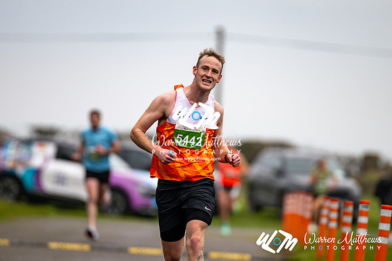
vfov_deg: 3.1
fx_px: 4897
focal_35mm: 450
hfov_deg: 4.6
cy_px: 130
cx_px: 196
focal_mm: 300
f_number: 2.8
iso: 220
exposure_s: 1/1600
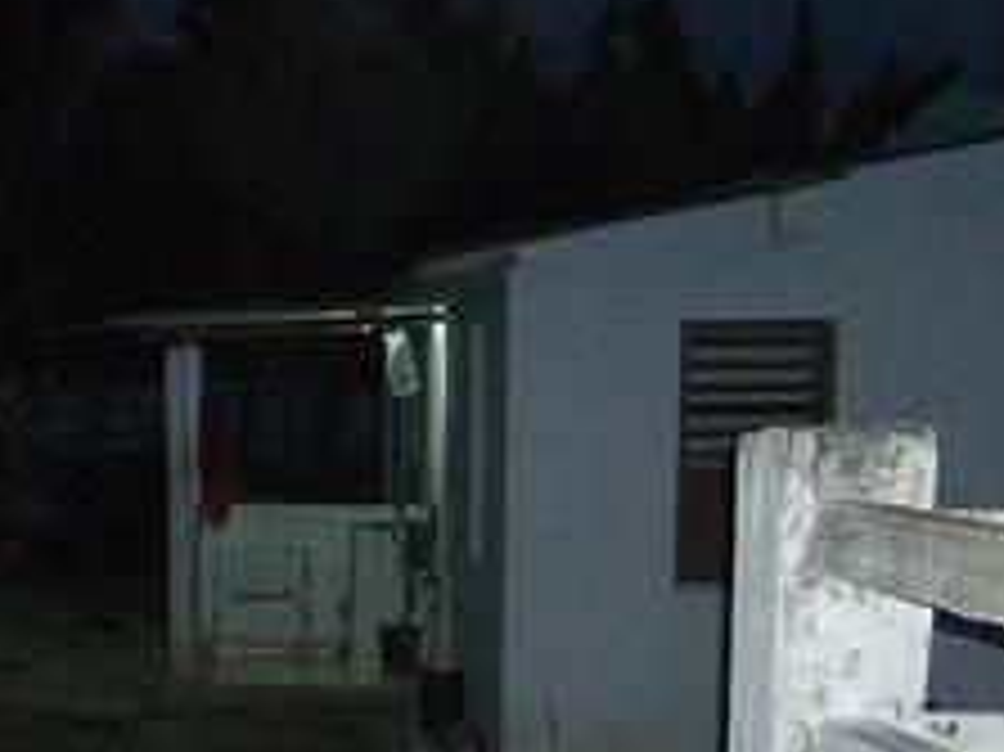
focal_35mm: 109
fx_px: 3160
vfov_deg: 13.4
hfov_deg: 16.7
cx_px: -401
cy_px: 757
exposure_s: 1/60
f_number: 2.8
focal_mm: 7.9
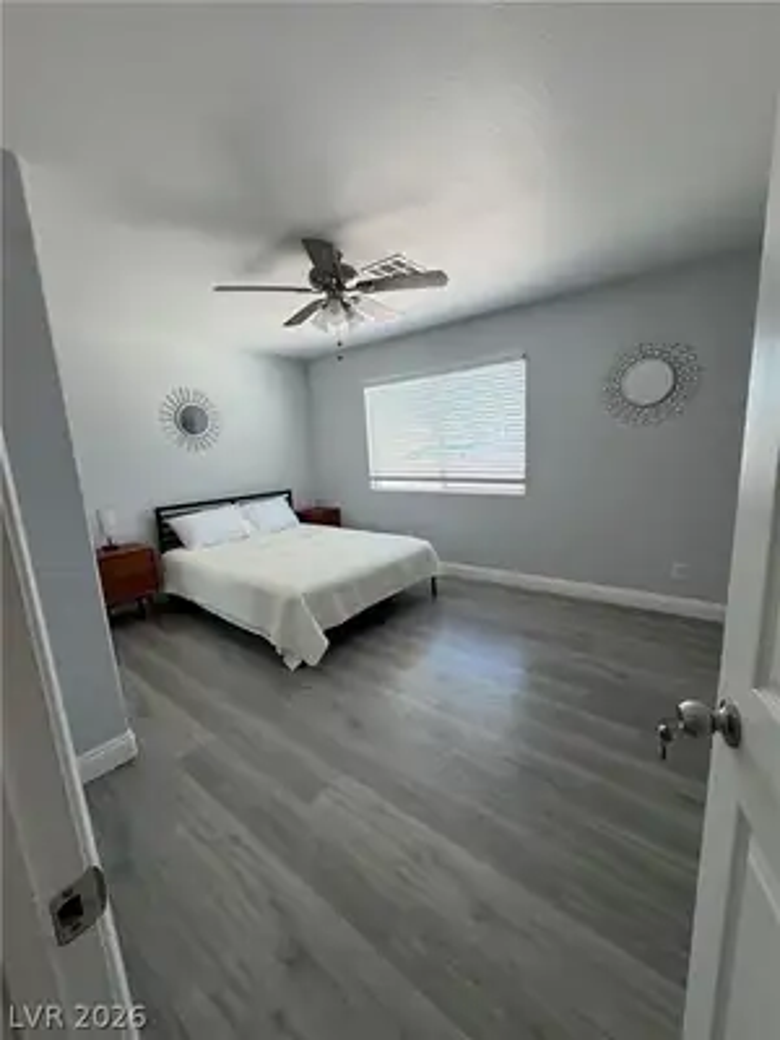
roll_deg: +3.9
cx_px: 390
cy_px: 520
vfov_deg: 102.1
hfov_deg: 85.7
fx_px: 421
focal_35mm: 14
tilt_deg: -10.6
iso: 64
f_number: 2.2
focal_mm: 2.22
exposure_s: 1/120
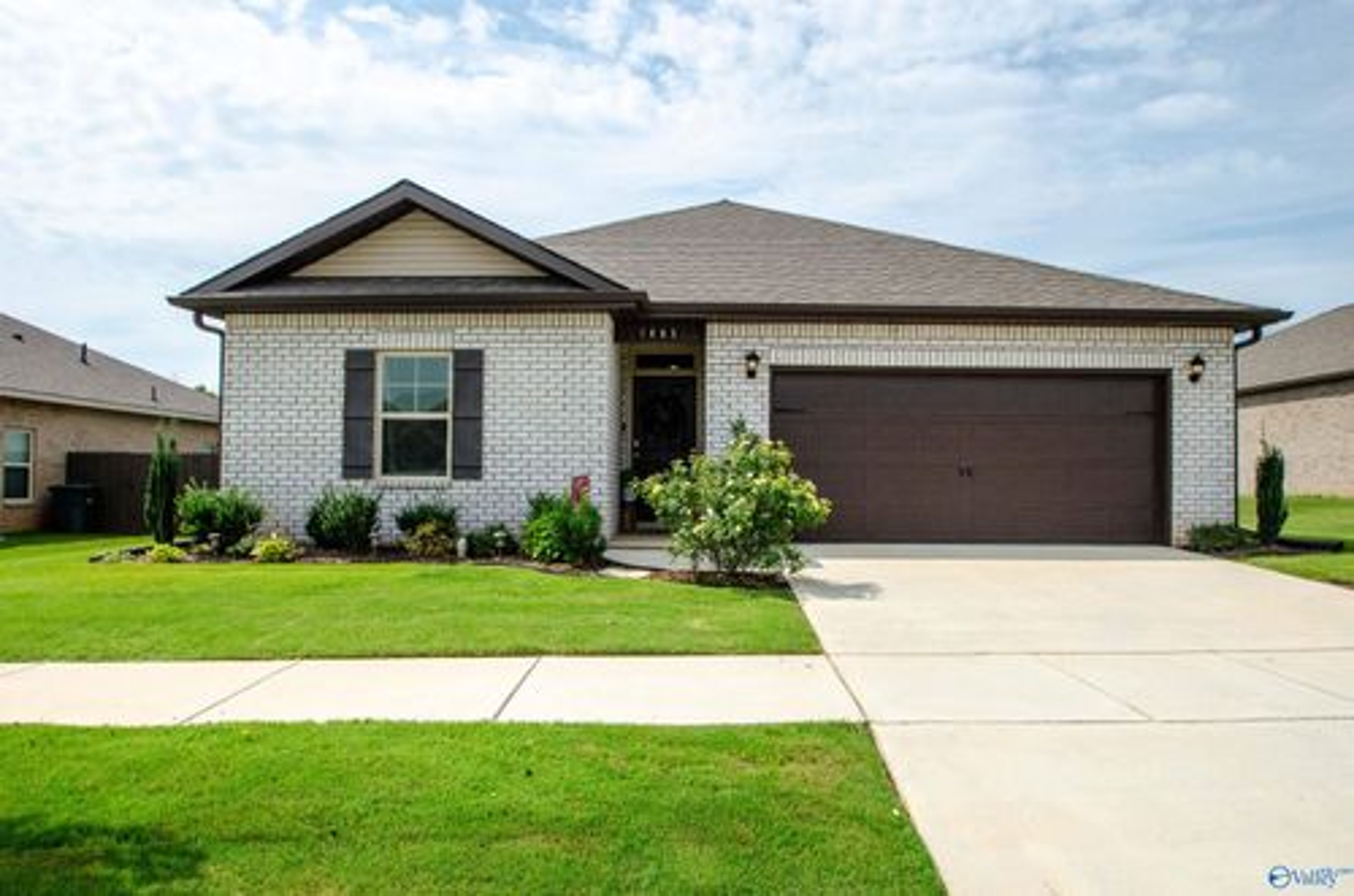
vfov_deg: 52.9
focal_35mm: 24
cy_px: 448
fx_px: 901
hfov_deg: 73.9
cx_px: 677
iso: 400
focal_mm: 16
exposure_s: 1/3200
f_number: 7.1
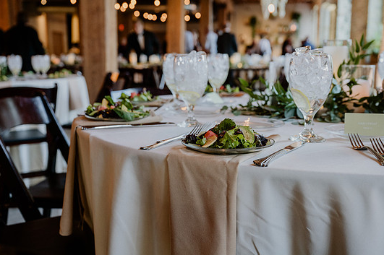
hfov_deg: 47.4
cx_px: 191
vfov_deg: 32.6
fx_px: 437
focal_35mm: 41
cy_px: 128
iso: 1600
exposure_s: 1/100
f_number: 4
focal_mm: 37
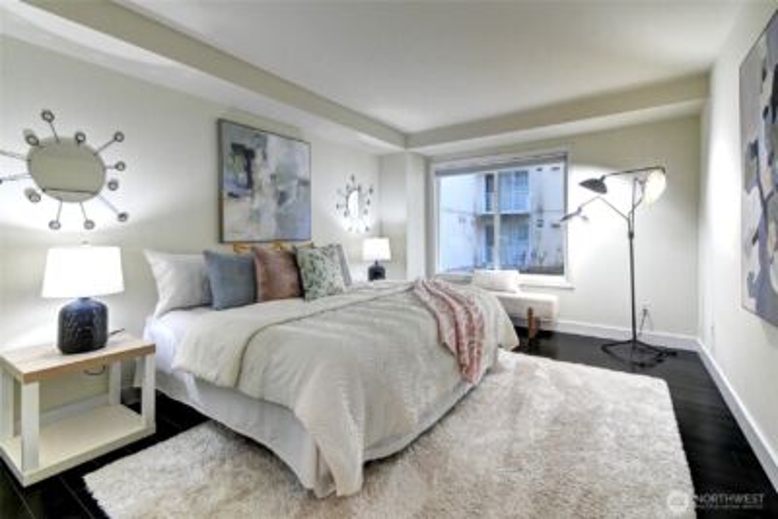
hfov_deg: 100.4
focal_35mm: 15
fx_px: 324
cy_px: 260
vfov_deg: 77.4
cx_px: 389
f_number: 11
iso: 3200
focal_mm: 10
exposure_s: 1/8
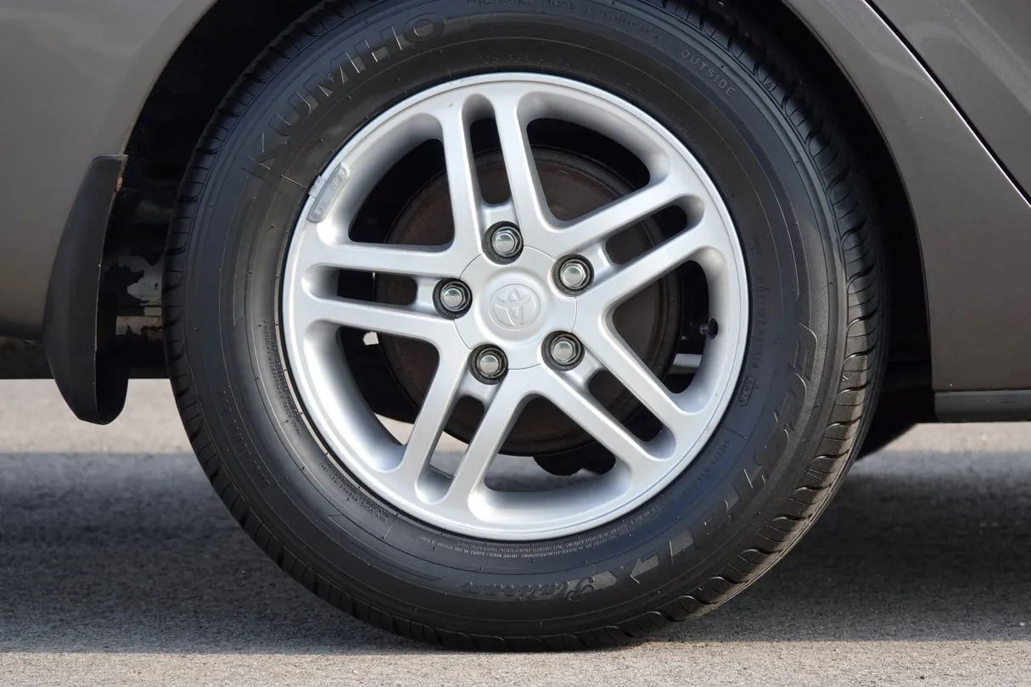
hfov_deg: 3.6
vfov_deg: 2.4
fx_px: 16609
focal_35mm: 580
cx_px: 516
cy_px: 344
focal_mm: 212.77
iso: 160
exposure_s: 1/250
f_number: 4
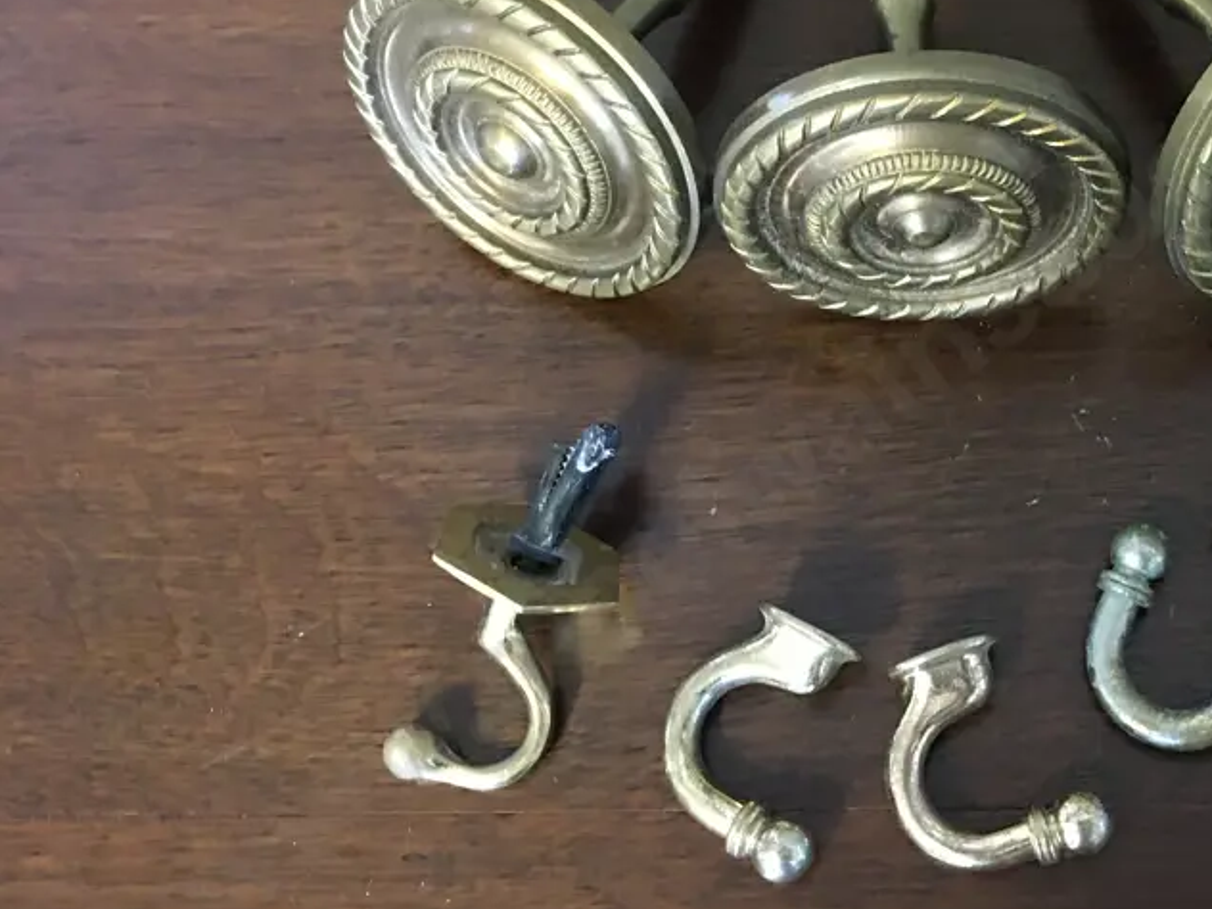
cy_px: 324
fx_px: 1646
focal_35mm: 47
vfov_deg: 30.7
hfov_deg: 38.8
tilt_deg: -67.0
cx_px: 980
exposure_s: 1/8
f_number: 2.2
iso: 125
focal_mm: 4.15
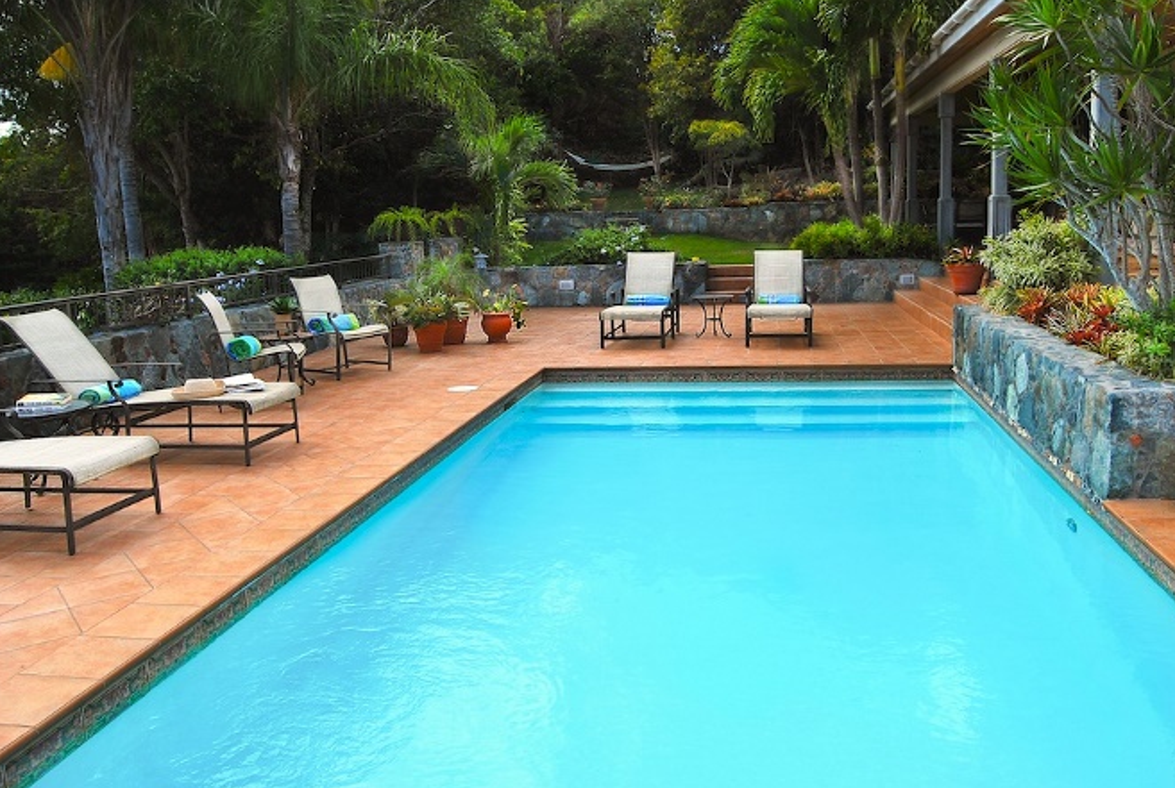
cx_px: 637
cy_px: 373
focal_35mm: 30
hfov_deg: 61.7
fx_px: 981
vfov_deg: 43.8
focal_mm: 18
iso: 100
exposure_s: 1/60
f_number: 11
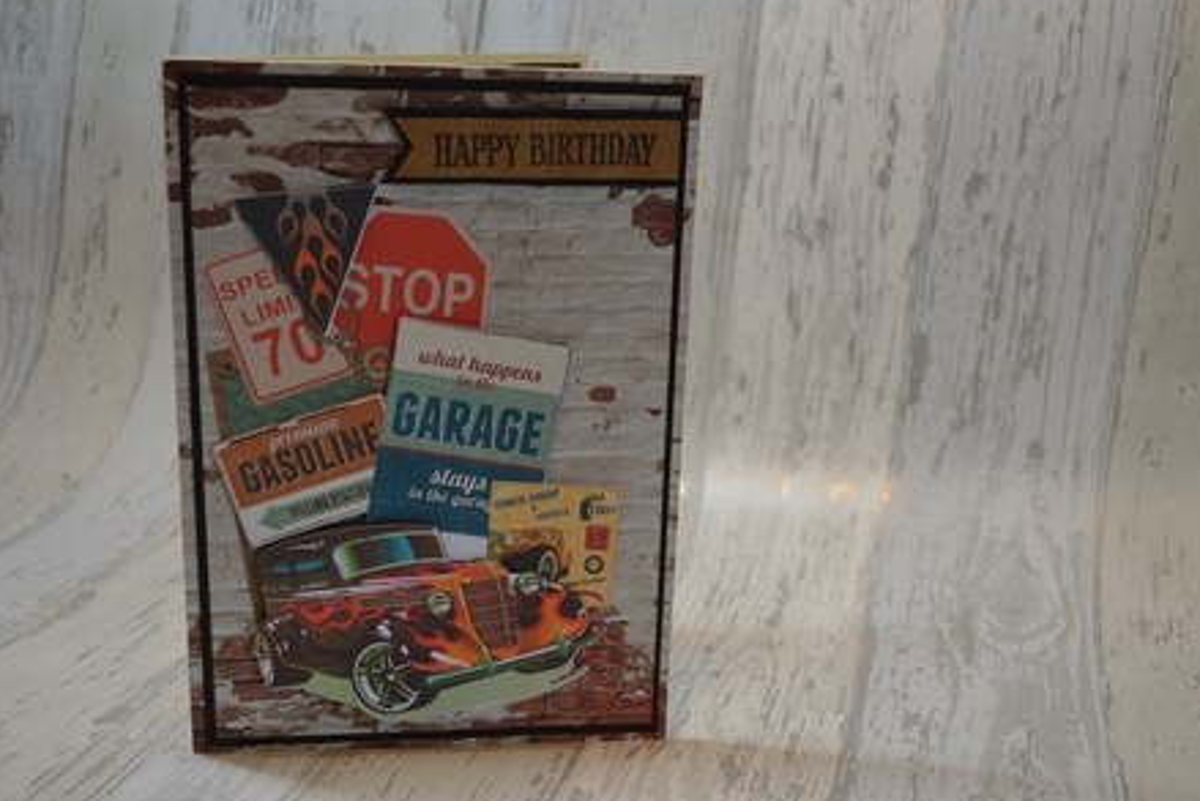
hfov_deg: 44.0
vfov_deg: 30.2
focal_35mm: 45
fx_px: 1484
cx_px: 588
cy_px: 398
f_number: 4.5
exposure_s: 1/30
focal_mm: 29
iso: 400
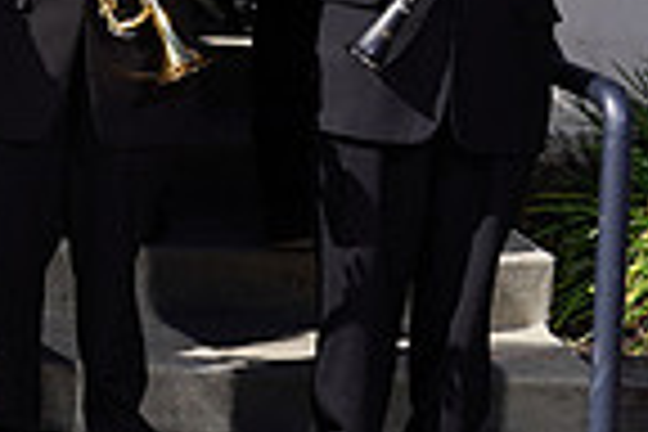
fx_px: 2682
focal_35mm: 149
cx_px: -382
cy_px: -173
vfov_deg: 9.0
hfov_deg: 12.9
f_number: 10
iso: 100
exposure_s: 1/250
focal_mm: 37
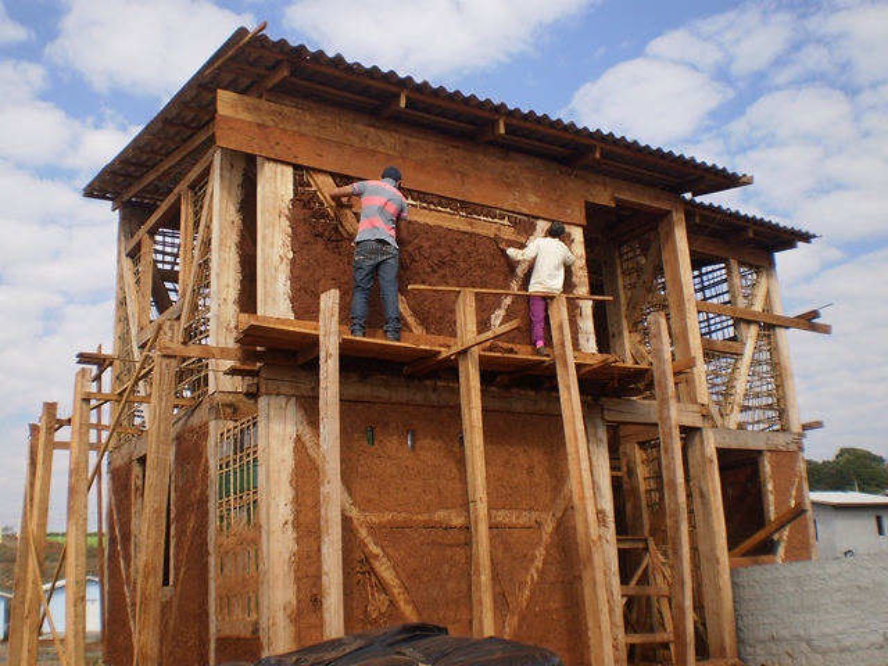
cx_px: 444
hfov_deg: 51.4
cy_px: 333
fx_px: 924
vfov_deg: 39.7
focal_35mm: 36
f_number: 4.6
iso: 64
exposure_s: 1/500
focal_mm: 6.3
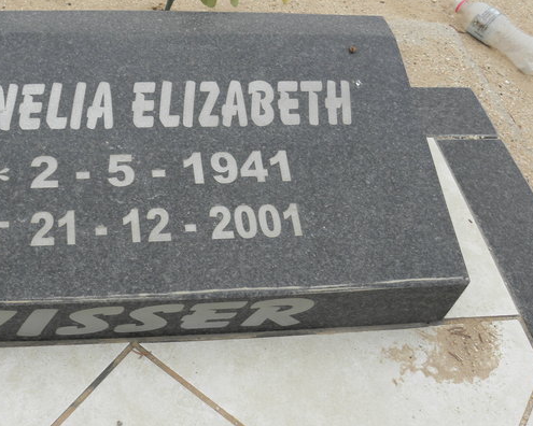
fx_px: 647
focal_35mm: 41
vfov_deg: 36.3
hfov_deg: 43.2
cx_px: 127
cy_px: 165
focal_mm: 4.6
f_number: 2.8
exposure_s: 1/60
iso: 64
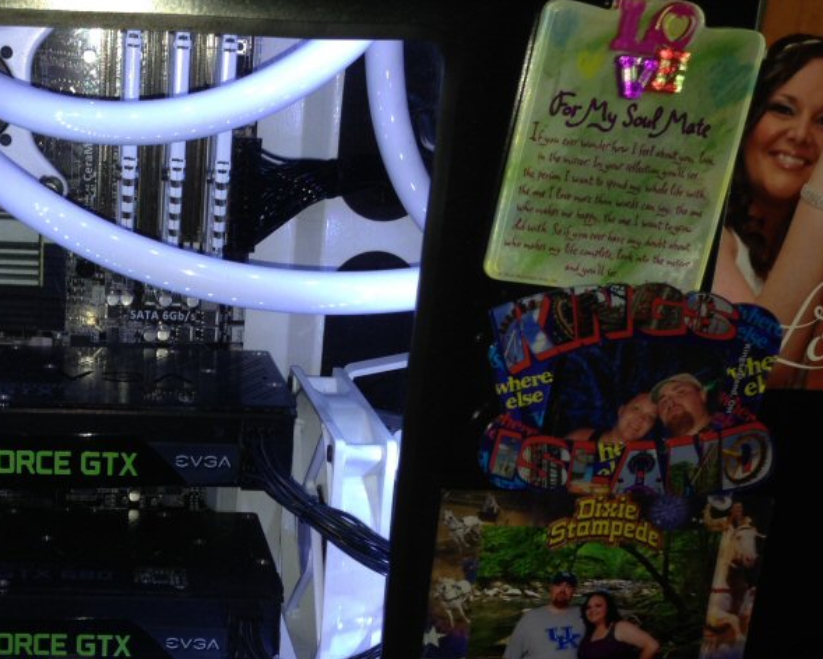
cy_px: 437
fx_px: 1364
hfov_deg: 32.5
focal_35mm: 56
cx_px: 141
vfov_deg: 27.0
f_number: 2.4
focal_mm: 4.12
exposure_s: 1/28
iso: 50
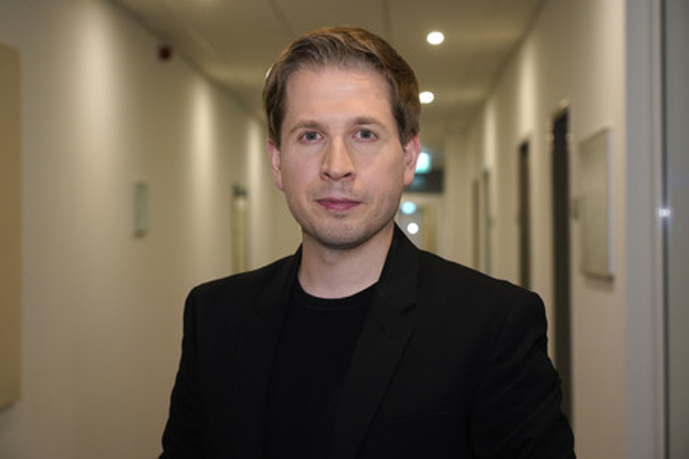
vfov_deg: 22.6
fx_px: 1147
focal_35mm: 60
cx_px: 344
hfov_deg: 33.4
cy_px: 230
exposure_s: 1/50
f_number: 5
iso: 2000
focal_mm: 60
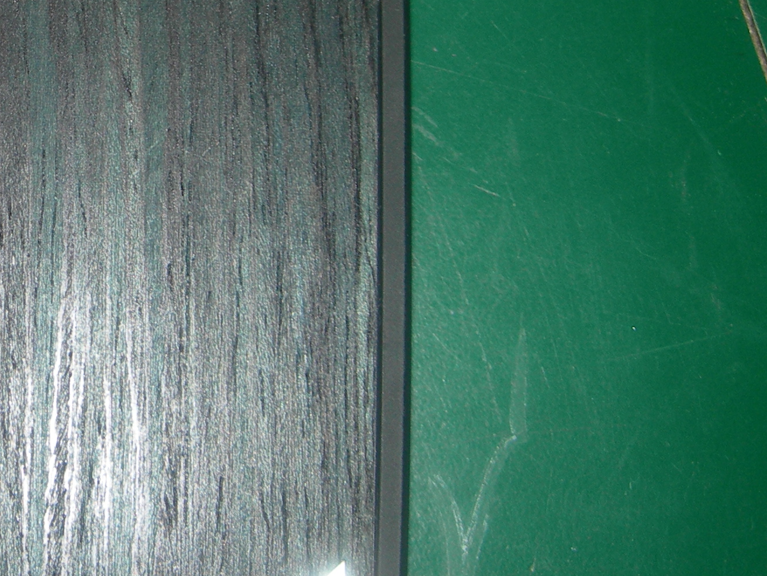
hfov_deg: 21.0
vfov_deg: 16.5
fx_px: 1972
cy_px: 115
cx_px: -56
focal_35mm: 89
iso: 50
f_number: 2.8
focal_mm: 7.8
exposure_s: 1/60.1
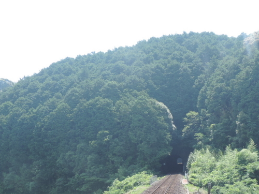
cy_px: 153
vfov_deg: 22.6
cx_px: 130
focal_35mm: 64
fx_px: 479
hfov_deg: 30.3
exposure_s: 1/250
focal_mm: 7.1
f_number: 3.3
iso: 80
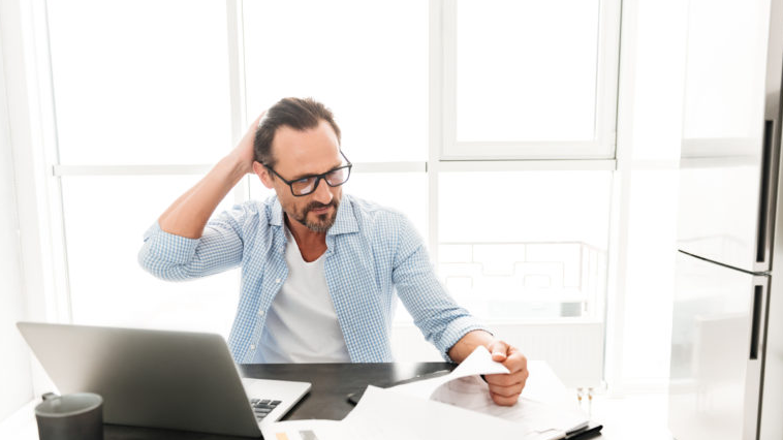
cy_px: 262
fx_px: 706
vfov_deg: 34.5
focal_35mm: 34
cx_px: 392
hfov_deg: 58.0
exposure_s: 1/160
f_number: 3.5
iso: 800
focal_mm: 32
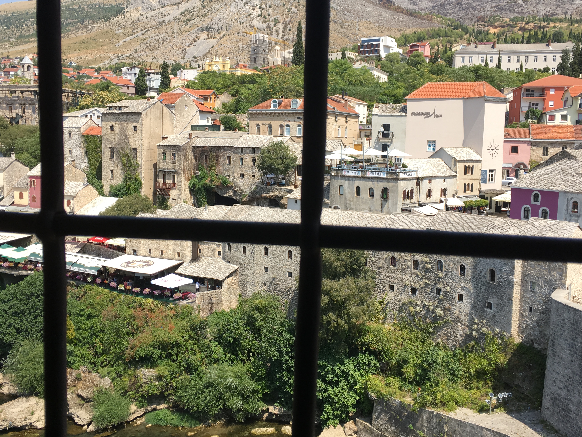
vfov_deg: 41.7
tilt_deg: -5.5
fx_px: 572
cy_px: 191
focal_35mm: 34
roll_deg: -0.9
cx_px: 287
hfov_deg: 54.0
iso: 25
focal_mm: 4.15
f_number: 2.2
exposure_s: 1/894
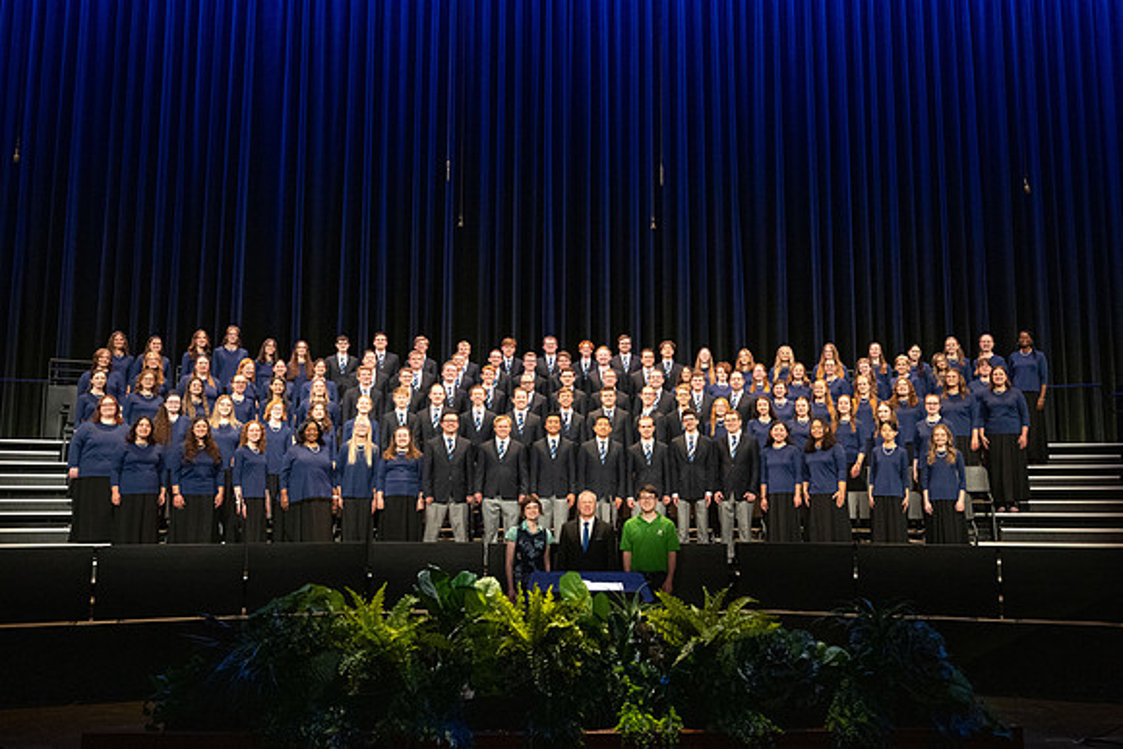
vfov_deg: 41.7
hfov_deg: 59.4
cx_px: 590
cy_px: 374
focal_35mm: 32
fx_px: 984
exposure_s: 1/200
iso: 3200
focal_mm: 30
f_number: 4
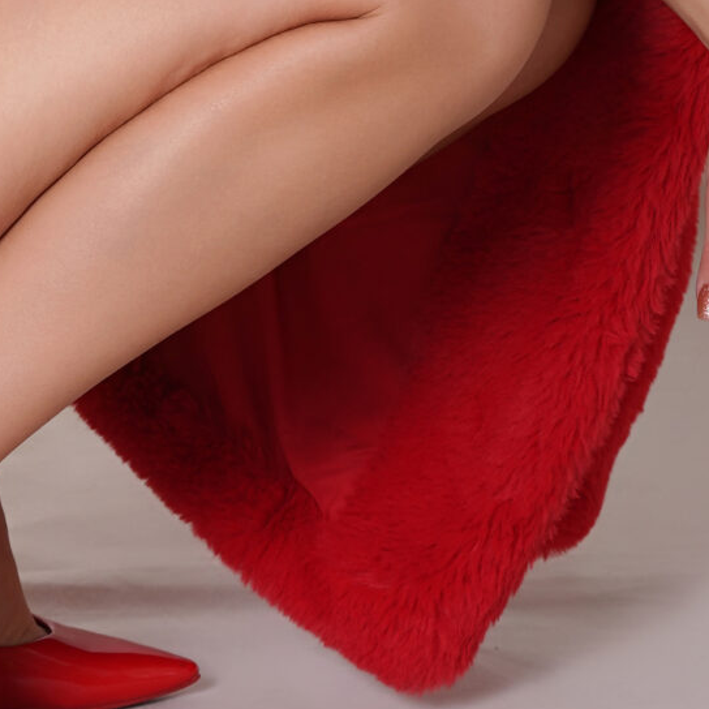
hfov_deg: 8.7
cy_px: -377
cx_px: 62
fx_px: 4635
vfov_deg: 8.5
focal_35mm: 200
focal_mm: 50
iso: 125
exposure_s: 1/125
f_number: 6.3
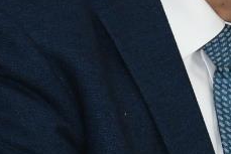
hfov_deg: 3.9
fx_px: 3268
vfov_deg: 2.7
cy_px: 33
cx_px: 731
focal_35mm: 509
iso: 1600
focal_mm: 48
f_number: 5.6
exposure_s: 1/200
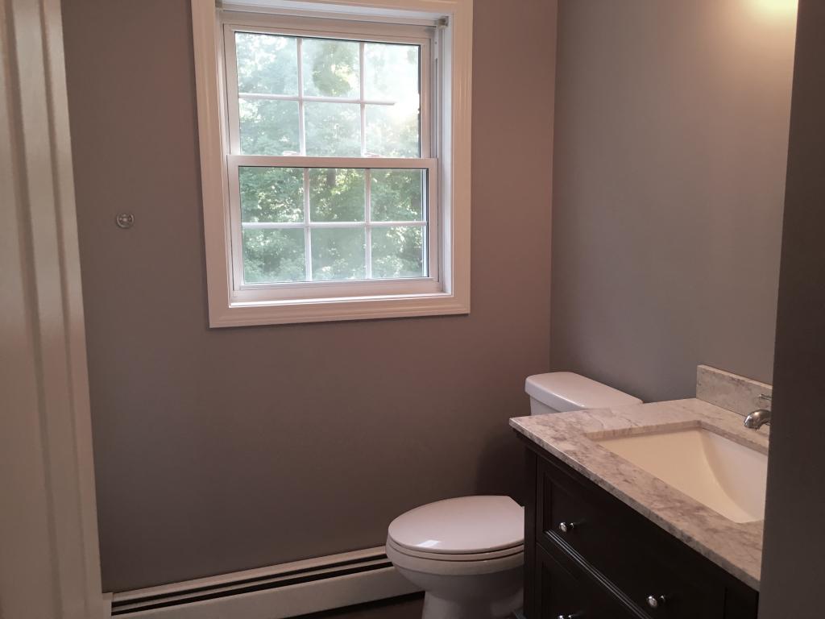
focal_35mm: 29
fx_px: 691
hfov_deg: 61.7
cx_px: 412
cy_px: 310
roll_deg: -0.5
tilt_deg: -8.3
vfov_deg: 48.2
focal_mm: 4.15
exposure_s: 1/30
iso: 64
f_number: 2.2
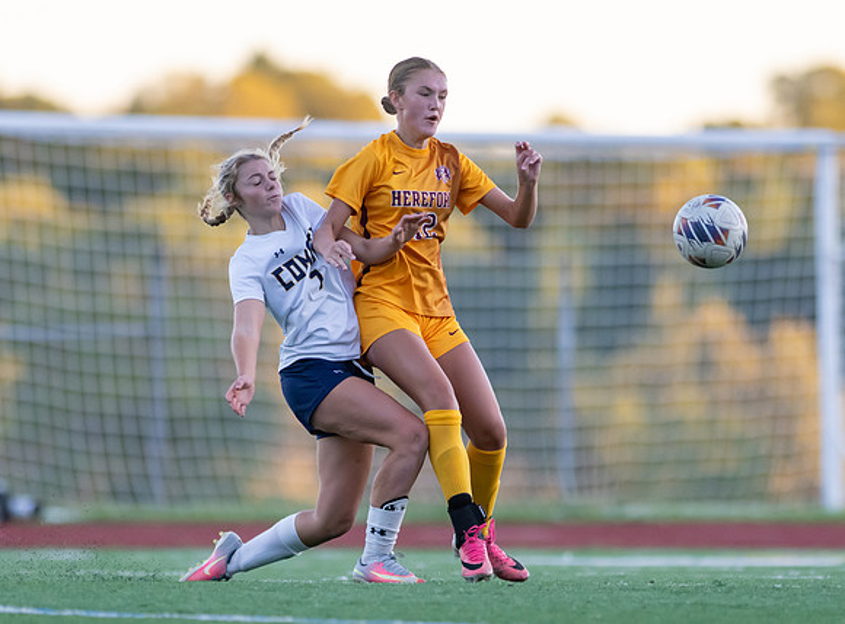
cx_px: 398
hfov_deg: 3.2
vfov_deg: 2.4
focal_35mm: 617
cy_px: 426
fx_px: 14971
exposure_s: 1/1600
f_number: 2.8
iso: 1400
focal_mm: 300
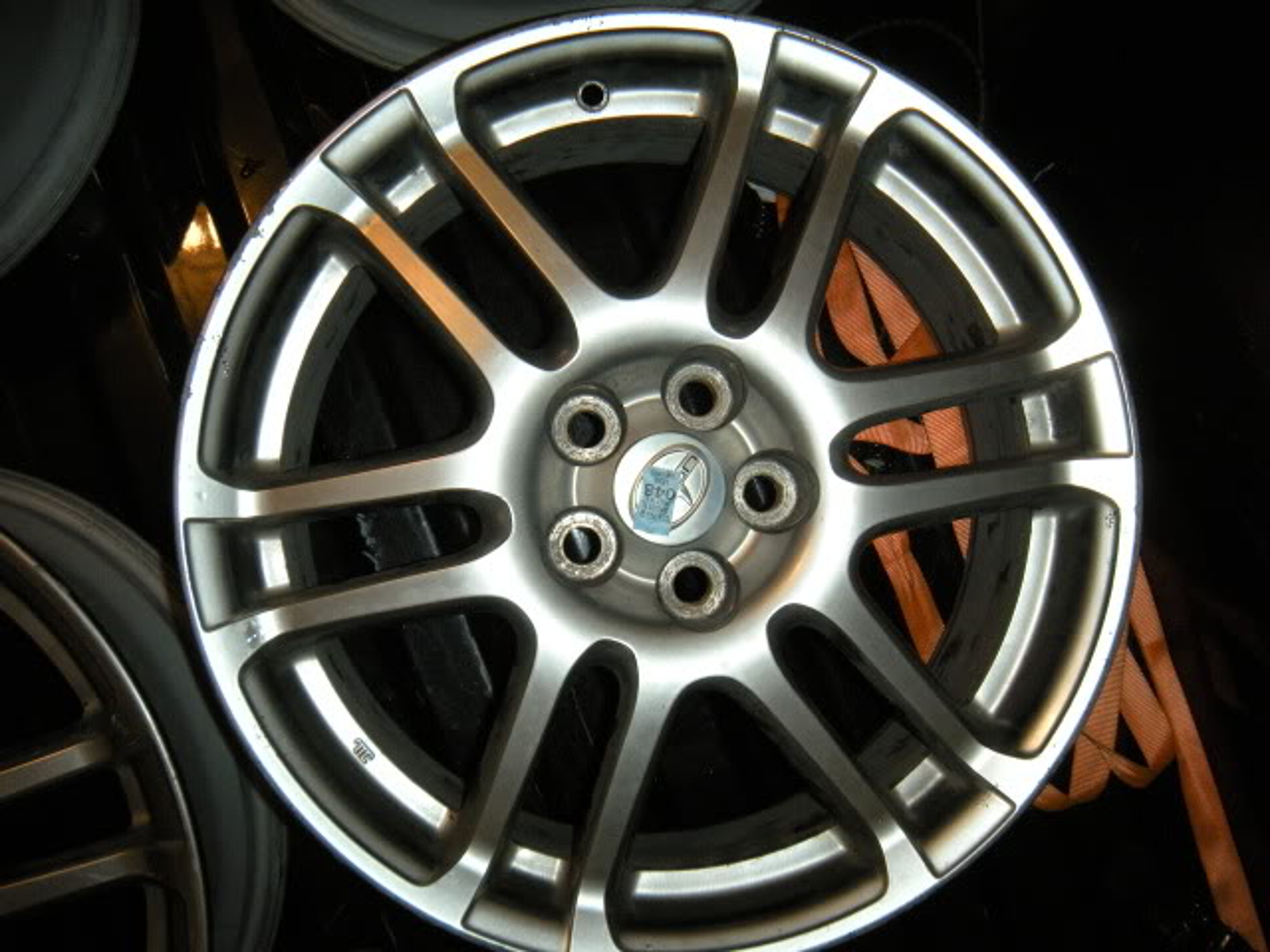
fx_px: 1284
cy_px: 476
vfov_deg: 40.7
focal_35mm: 35
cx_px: 635
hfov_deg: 52.6
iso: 200
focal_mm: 5.9
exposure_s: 1/60
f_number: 3.8
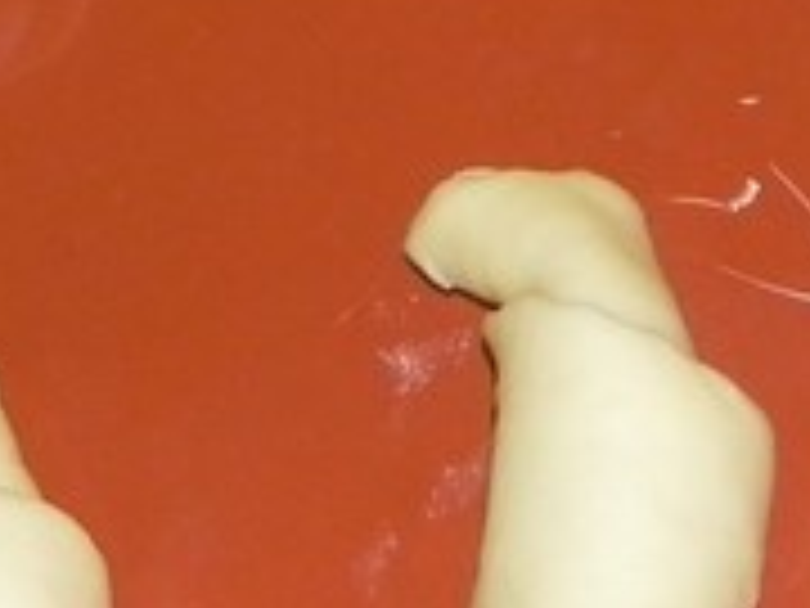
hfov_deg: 9.7
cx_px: -639
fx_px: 4516
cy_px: 563
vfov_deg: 7.7
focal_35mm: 193
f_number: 2.8
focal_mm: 5.2
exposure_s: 1/30
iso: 200
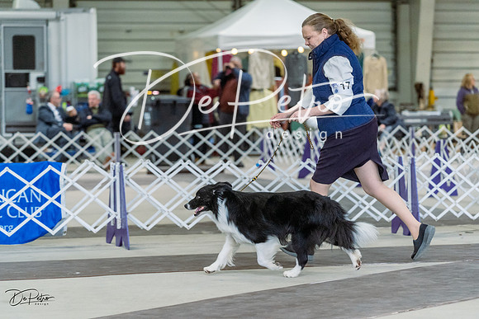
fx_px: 1677
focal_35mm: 126
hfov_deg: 16.3
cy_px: 160
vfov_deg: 10.9
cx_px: 240
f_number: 4
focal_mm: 126
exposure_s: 1/400
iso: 6400
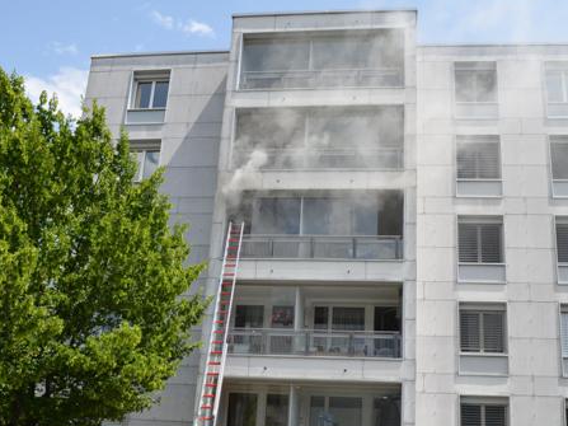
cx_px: 289
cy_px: 306
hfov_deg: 46.8
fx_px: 656
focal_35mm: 40
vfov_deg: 35.3
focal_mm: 18
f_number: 8
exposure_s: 1/250
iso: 160
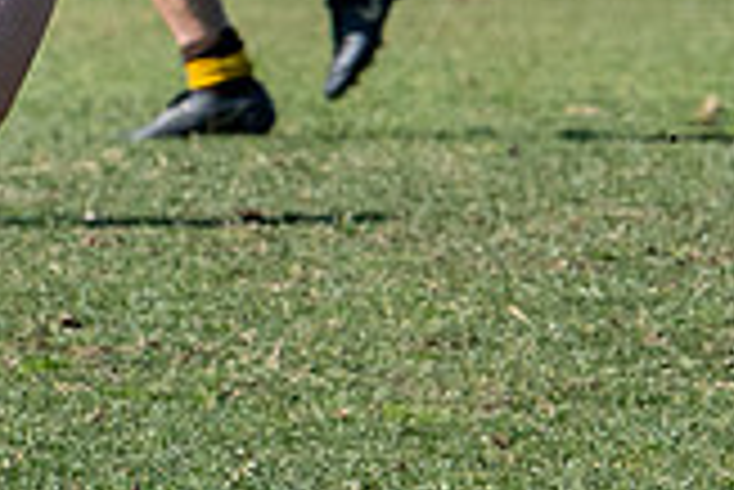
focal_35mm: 1616
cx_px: -301
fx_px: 32977
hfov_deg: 1.3
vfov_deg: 0.9
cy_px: -362
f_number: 5
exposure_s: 1/1000
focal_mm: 135
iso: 320
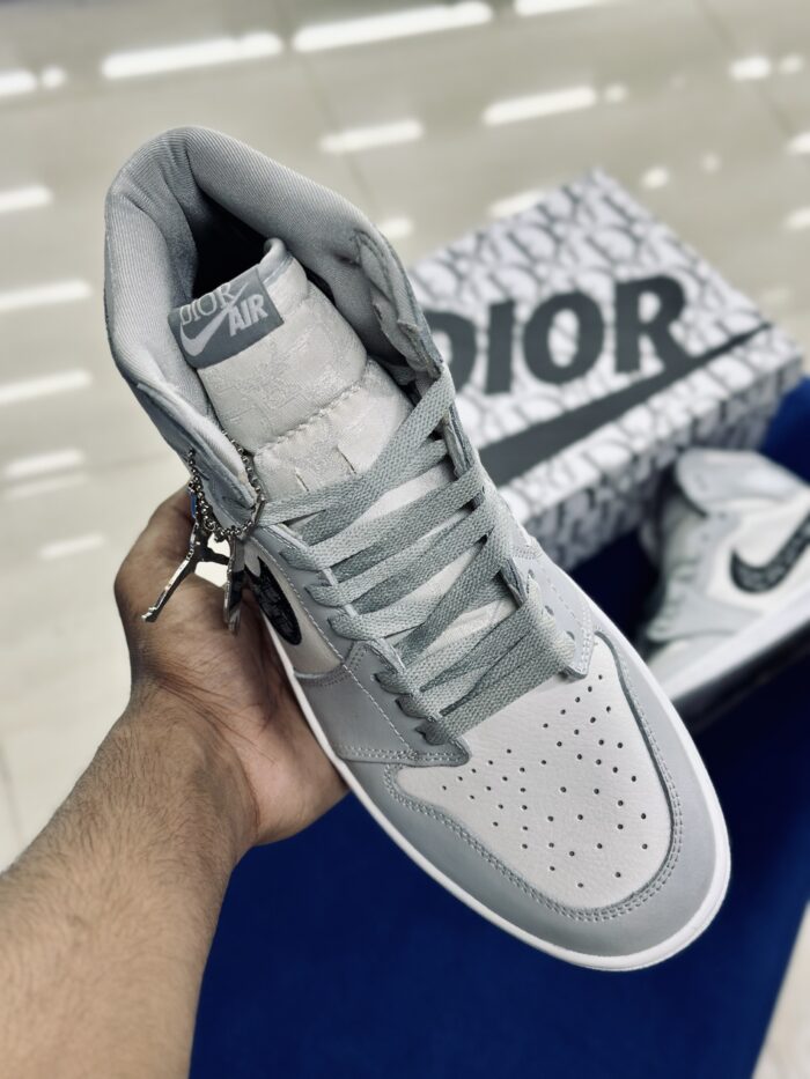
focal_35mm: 48
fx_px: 1497
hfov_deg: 30.3
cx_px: 405
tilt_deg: -55.6
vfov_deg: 39.7
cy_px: 540
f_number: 1.78
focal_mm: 6.86
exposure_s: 1/100
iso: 64
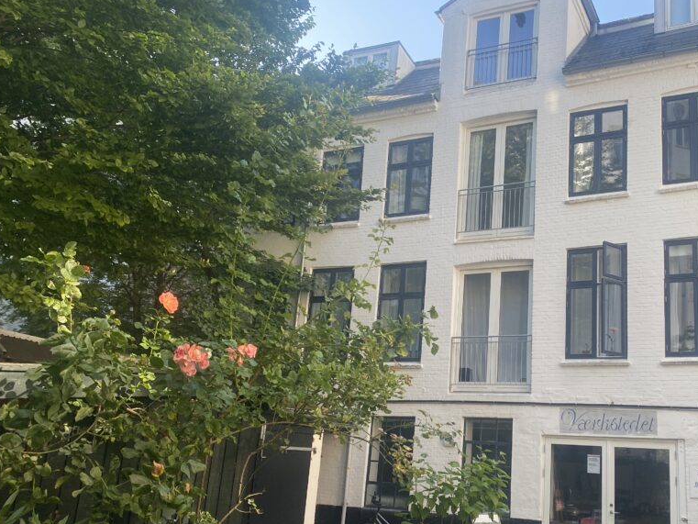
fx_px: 706
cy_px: 291
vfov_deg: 40.7
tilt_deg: +14.3
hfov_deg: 51.7
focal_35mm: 35
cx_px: 460
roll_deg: -4.1
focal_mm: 4.25
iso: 32
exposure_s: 1/303
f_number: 1.8
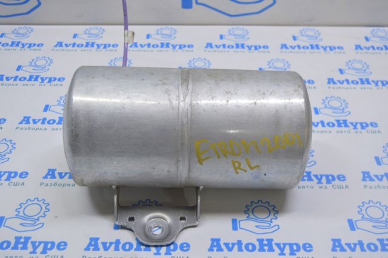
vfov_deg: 28.0
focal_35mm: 48
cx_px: 194
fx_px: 517
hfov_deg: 41.2
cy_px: 129
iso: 400
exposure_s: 1/30
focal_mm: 32
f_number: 5.6
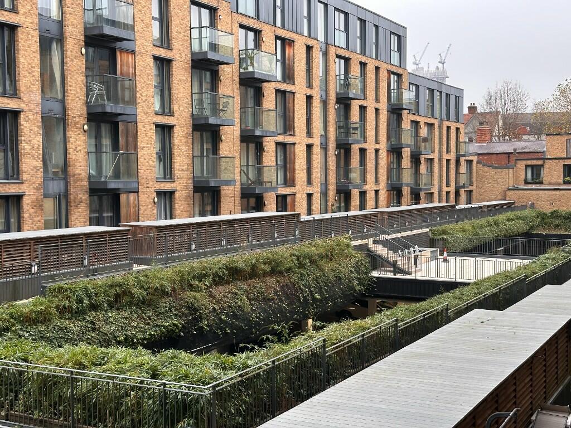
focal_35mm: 48
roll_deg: +0.5
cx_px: 286
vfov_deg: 30.3
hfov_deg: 39.7
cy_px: 214
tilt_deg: -2.9
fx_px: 792
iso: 80
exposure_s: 1/128
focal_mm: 6.86
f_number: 1.78
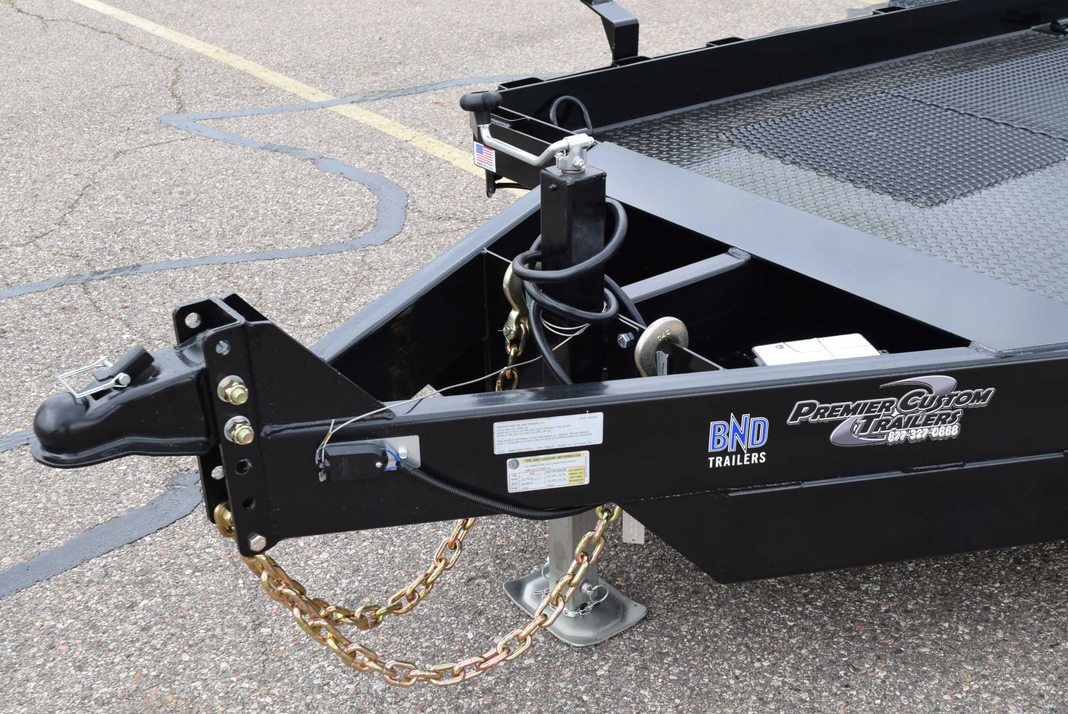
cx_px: 576
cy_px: 414
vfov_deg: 30.5
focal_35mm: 44
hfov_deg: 44.4
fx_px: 1306
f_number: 8
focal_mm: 24
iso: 400
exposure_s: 1/250
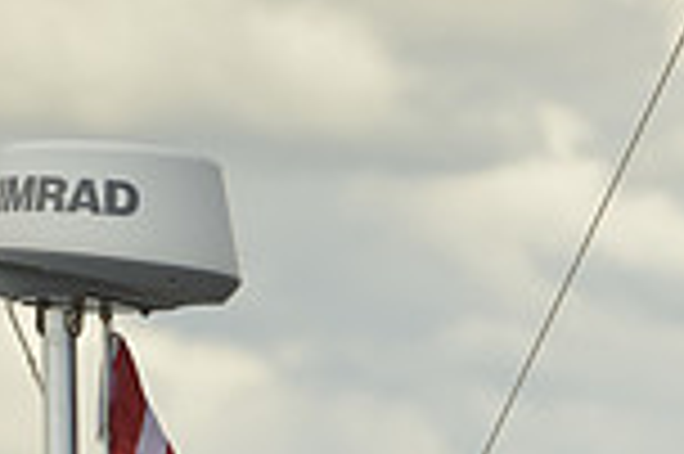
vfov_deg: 1.8
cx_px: 848
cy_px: 1259
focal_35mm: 765
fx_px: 14519
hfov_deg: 2.7
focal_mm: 200
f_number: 5.6
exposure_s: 1/1000
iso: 200
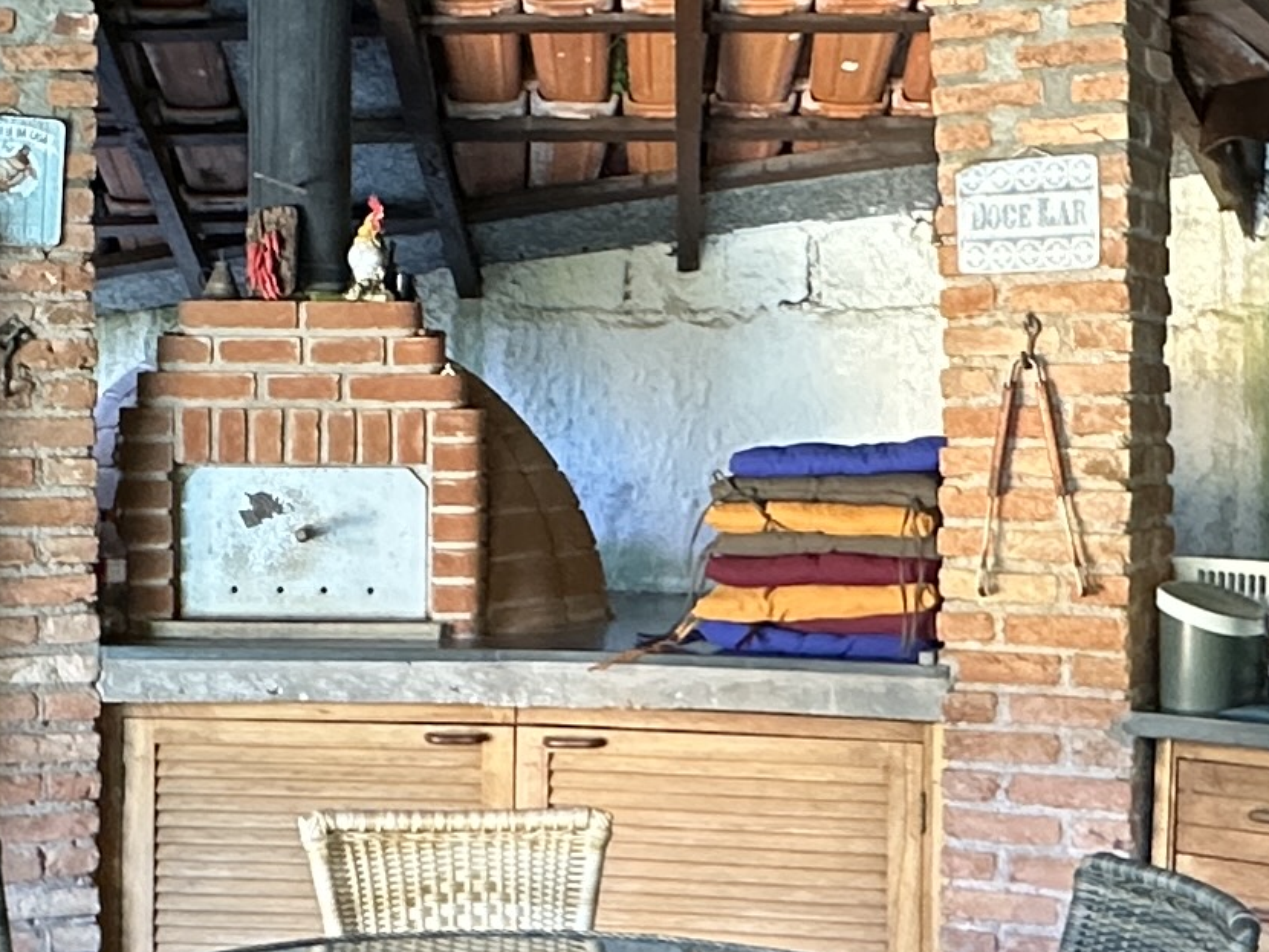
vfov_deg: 21.6
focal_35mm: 68
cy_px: 376
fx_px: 2494
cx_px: 313
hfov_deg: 28.1
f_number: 2.2
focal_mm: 2.22
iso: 320
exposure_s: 1/72
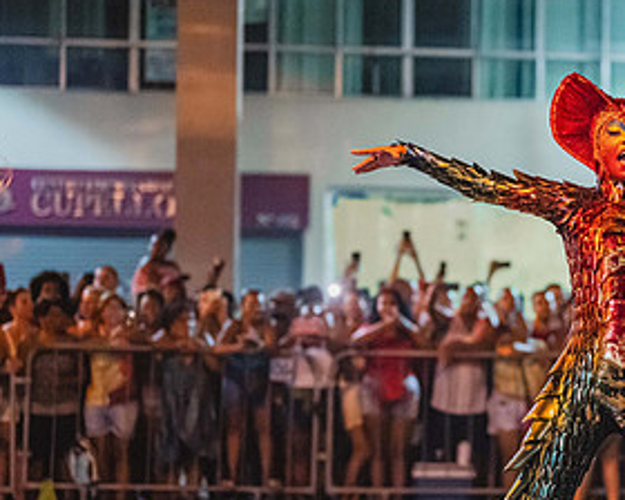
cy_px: 316
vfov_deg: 14.9
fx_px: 1905
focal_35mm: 103
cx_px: 587
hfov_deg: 18.3
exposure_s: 1/320
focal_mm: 50
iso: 6400
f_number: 1.4
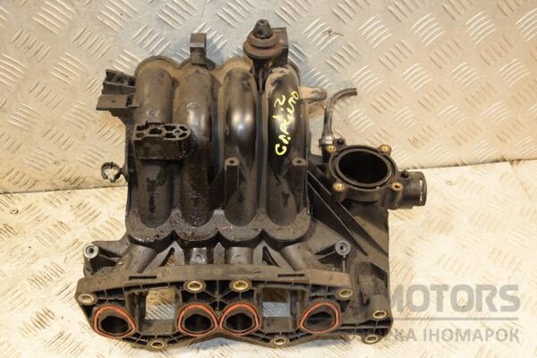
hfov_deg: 49.6
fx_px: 582
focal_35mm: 39
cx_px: 268
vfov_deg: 34.2
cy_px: 179
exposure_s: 1/125
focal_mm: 26
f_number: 5
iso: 800
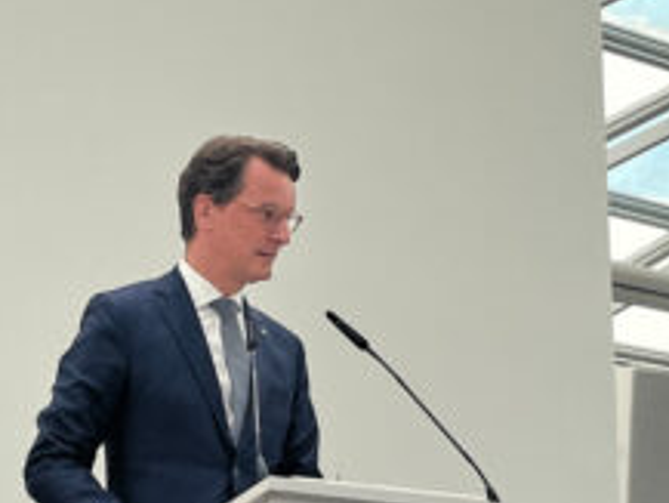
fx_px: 1779
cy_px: 380
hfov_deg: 21.2
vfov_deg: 16.0
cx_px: 188
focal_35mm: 92
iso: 100
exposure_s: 1/122
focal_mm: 5.1
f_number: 1.6
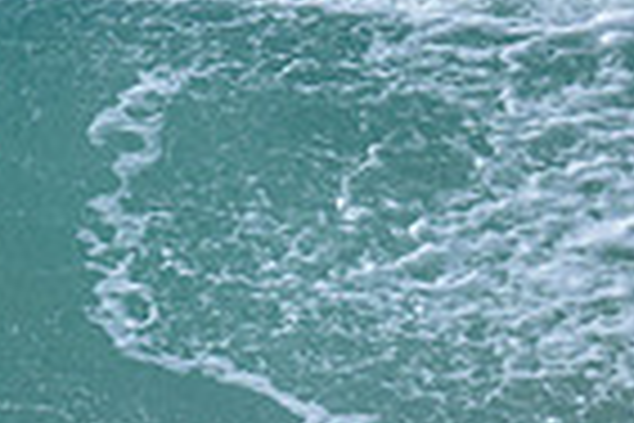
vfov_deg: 0.4
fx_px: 57760
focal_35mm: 3280
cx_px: -567
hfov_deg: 0.6
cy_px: 169
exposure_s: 1/2000
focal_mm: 800
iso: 320
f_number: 6.3
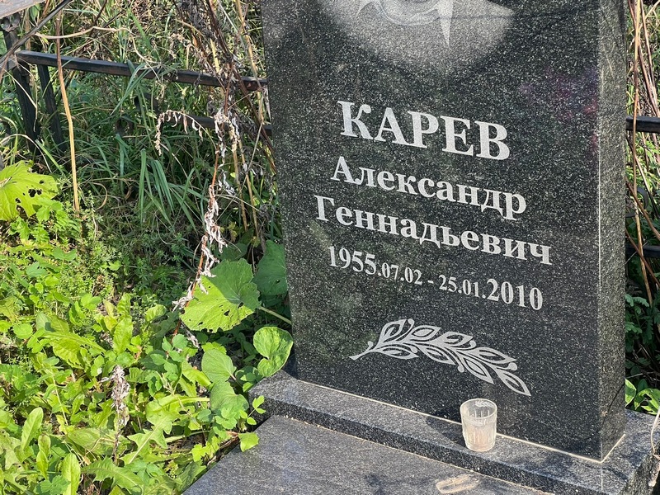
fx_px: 1468
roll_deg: +7.9
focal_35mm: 77
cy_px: 248
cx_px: 330
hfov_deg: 25.3
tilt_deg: -24.3
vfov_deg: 19.1
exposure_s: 1/121
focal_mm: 9
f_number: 2.8
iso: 25
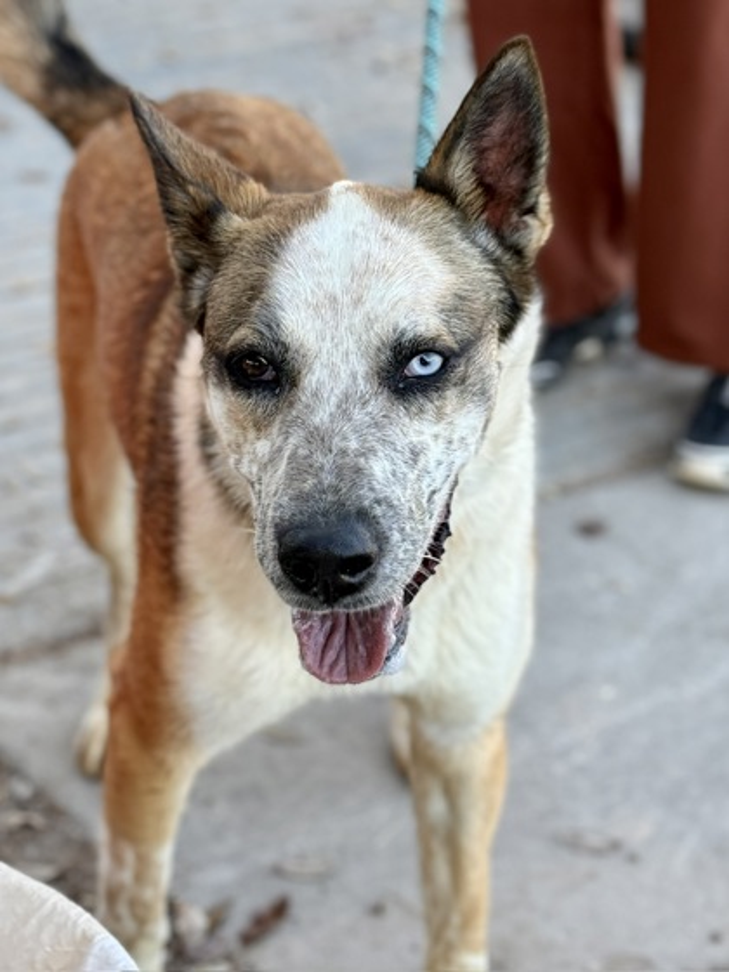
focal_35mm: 48
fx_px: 1348
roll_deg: +2.3
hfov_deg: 30.3
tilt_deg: -20.0
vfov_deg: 39.7
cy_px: 486
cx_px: 364
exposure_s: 1/523
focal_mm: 6.76
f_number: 1.78
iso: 80
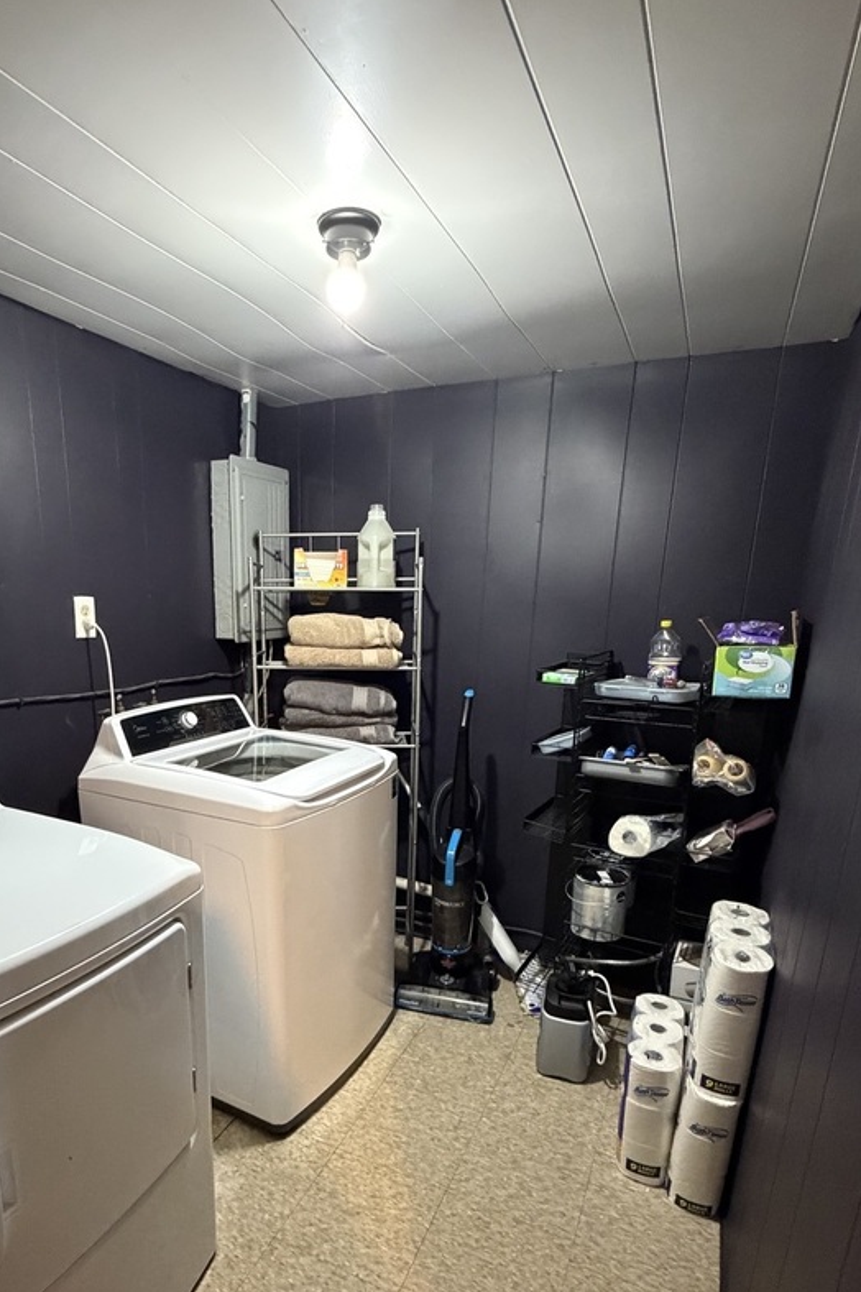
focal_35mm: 20
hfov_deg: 61.4
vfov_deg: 82.6
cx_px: 343
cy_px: 794
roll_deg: -0.6
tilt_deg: -15.7
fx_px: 717
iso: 1000
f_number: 2.2
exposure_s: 1/60
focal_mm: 2.22
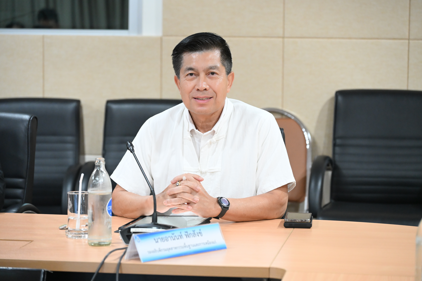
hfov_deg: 19.3
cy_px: 141
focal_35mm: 106
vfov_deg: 12.9
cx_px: 211
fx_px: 1242
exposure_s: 1/160
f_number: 4
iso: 6400
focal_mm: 105
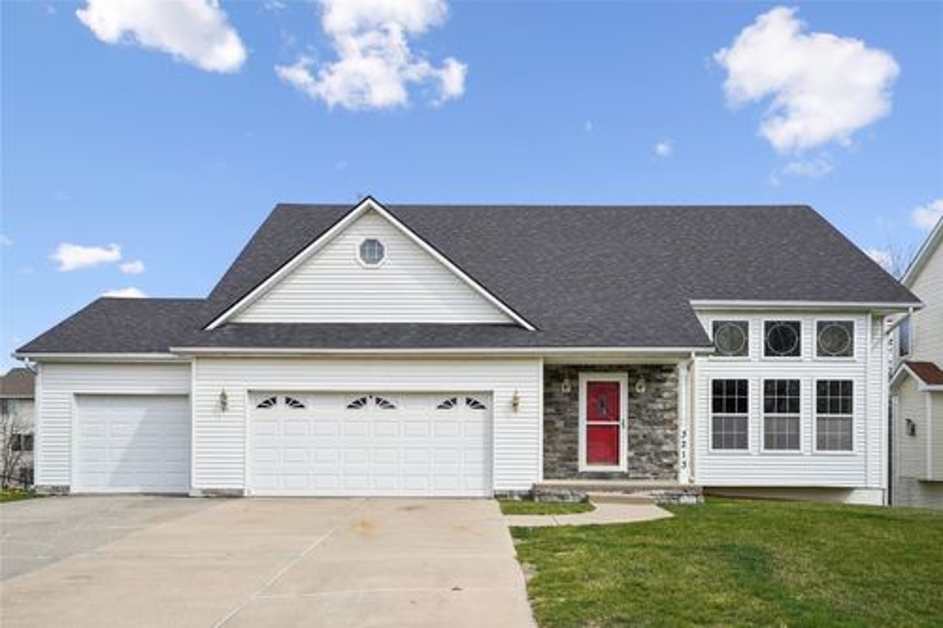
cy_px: 314
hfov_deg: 63.7
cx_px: 472
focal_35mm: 29
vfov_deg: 44.9
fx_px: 759
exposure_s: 1/1000
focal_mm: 29
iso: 400
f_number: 9
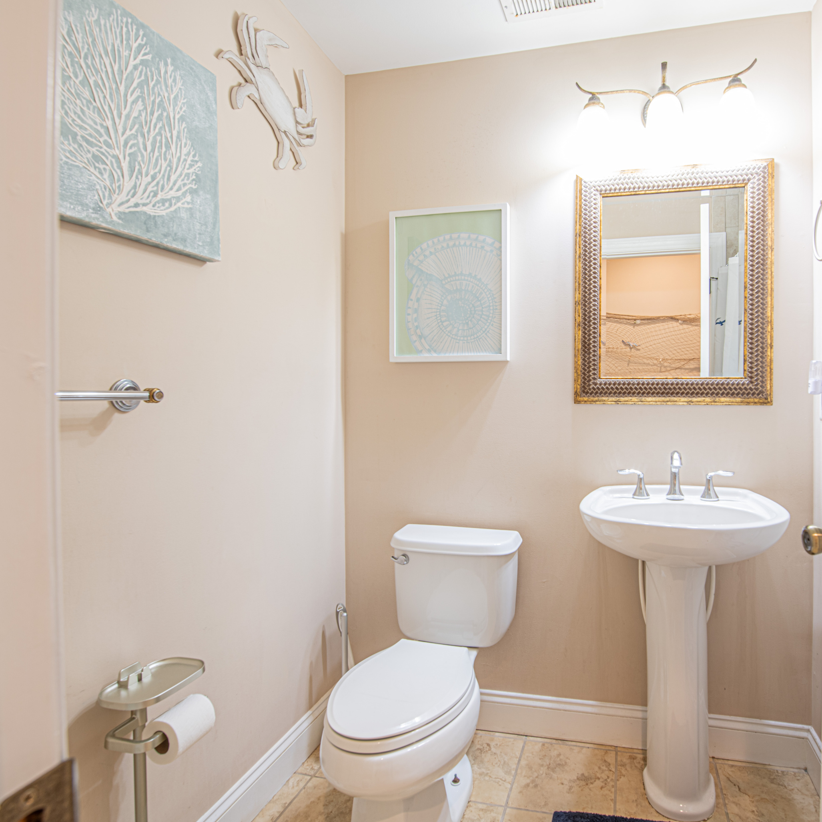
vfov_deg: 77.7
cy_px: 411
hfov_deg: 76.3
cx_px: 513
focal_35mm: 19
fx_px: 510
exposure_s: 1.3
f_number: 9
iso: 64
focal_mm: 14
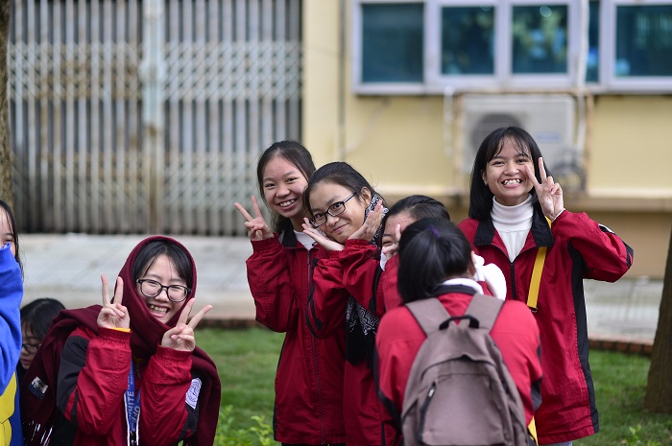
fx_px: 1585
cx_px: 336
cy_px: 223
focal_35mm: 85
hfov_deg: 23.9
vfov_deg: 16.0
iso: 500
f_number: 2.2
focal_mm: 85
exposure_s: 1/500
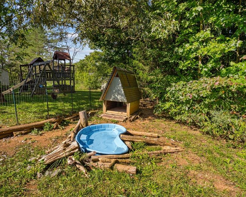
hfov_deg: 80.3
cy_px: 97
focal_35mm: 20
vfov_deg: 68.1
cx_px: 131
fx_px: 146
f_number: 8
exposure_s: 1/250
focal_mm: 17
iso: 160
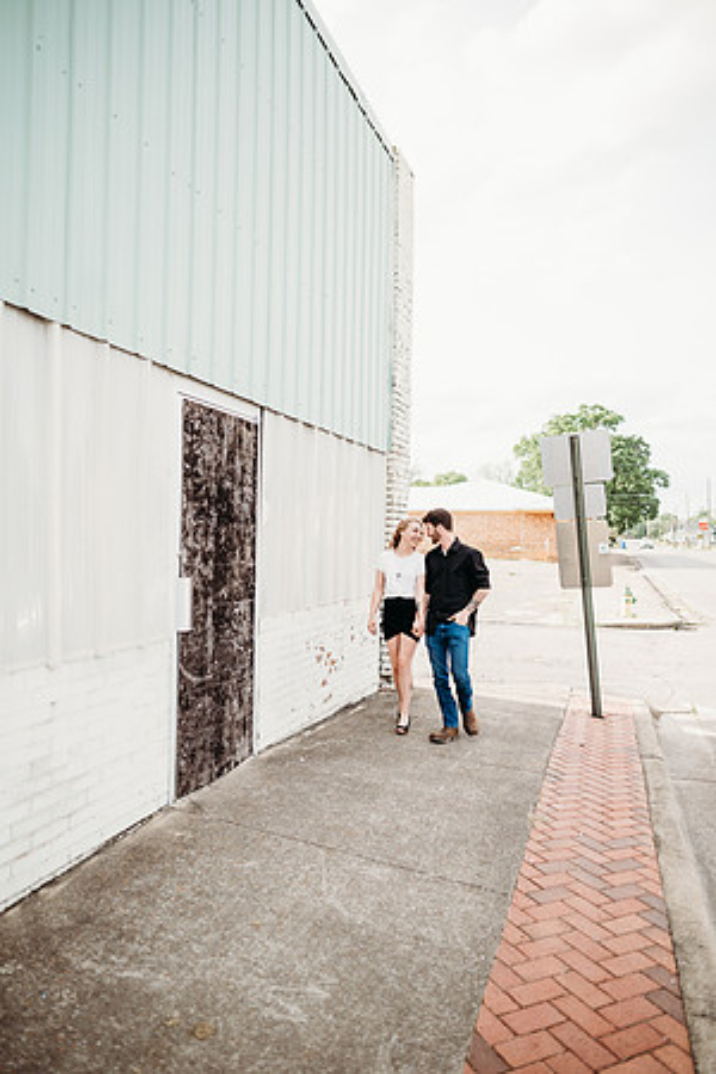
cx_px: 358
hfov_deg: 53.1
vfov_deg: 73.7
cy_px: 537
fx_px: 716
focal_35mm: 24
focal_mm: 24
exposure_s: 1/640
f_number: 2.8
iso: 100
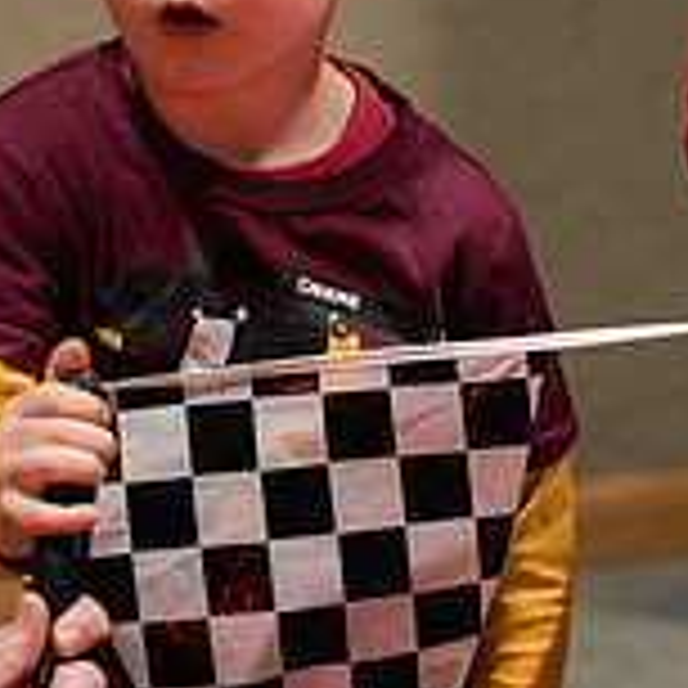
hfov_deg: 7.7
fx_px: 5082
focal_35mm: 226
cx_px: 247
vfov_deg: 7.7
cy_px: 151
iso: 2500
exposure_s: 1/320
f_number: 2.8
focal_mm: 70
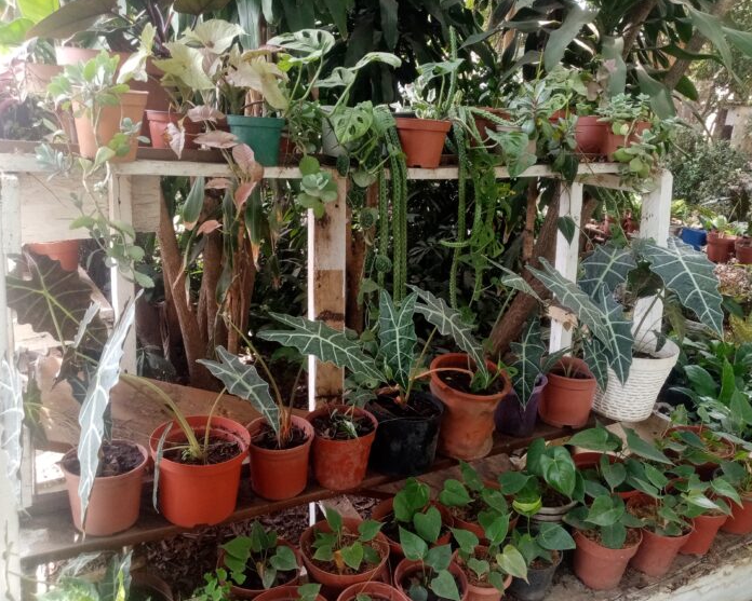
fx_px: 623
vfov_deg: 51.5
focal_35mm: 28
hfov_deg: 62.2
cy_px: 308
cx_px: 372
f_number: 1.8
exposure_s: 1/100
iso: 214
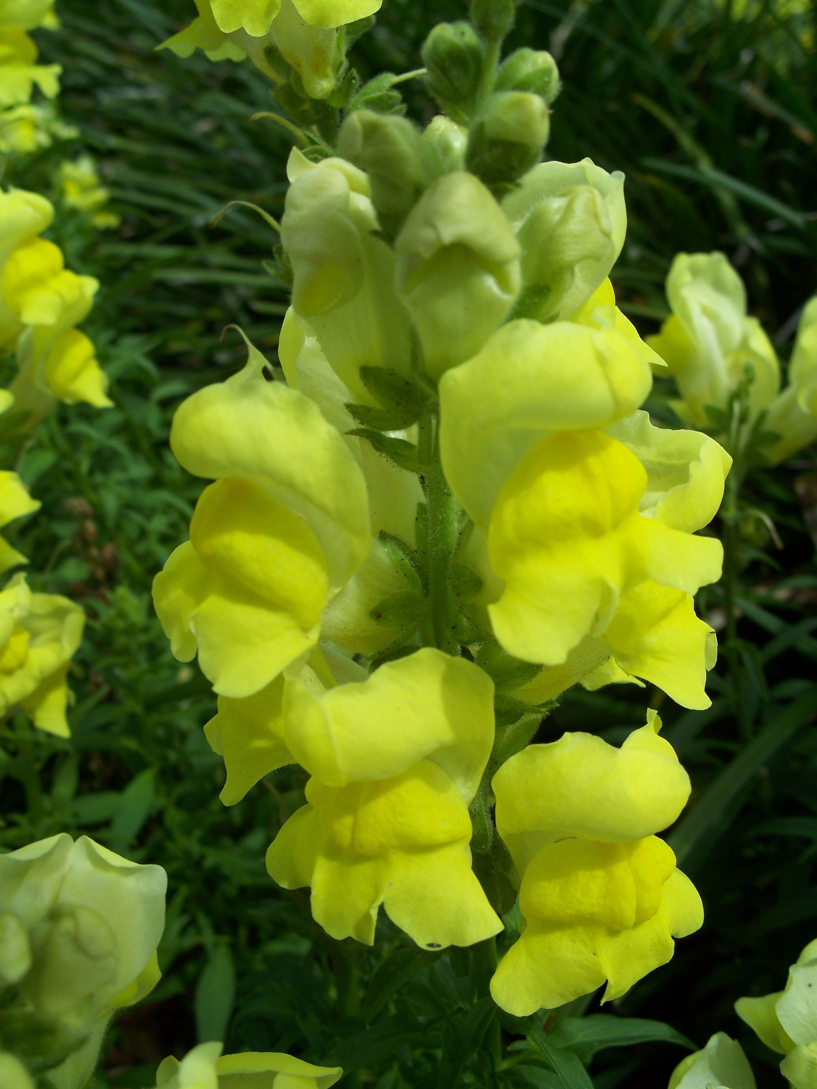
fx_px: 1164
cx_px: 408
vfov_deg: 50.1
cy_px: 544
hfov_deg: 38.7
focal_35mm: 37
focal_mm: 7.8
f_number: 4
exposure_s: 1/800
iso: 64
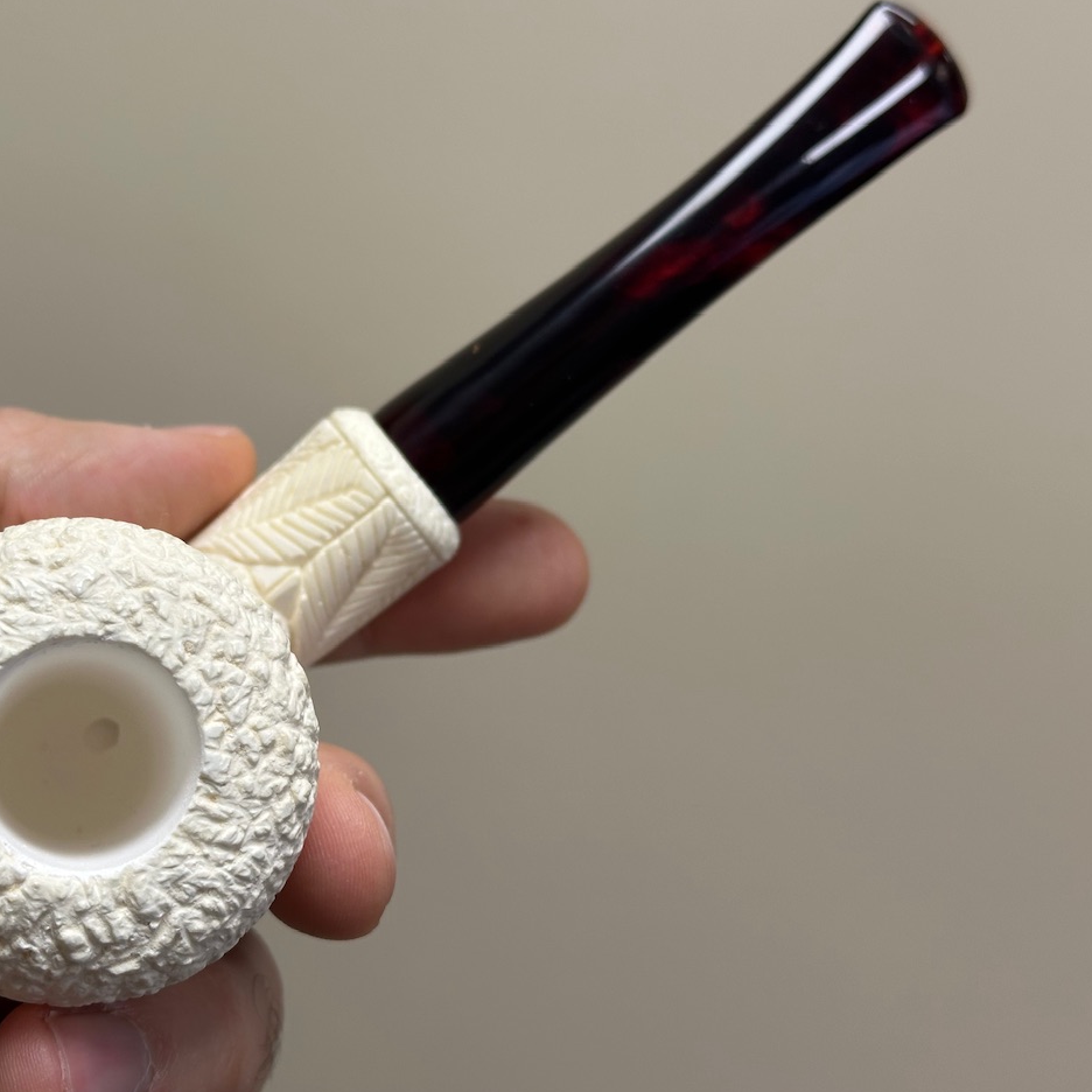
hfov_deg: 29.3
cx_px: 350
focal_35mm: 58
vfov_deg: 29.6
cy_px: 547
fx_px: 2070
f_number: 1.78
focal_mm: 6.86
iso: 50
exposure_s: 1/100
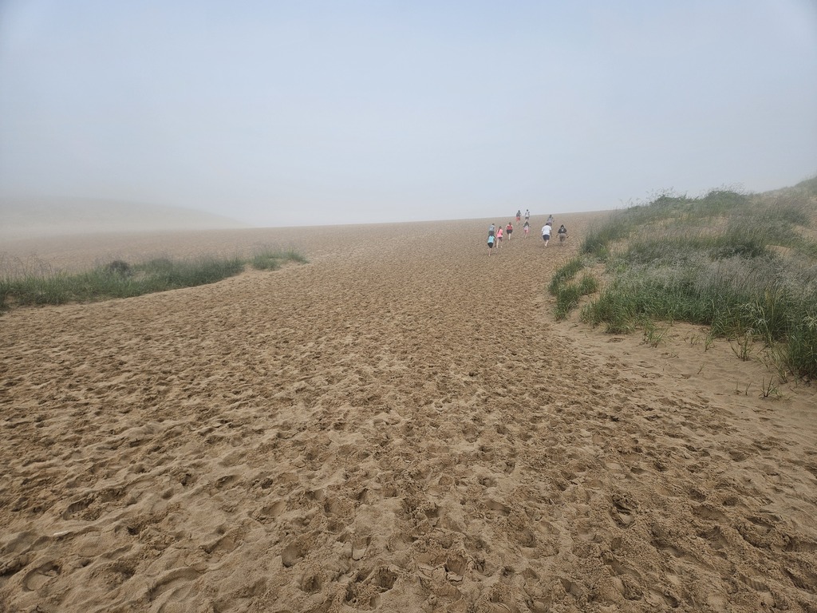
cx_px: 408
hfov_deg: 73.9
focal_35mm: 23
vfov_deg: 58.9
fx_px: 543
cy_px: 306
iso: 25
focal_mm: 5.4
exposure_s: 1/981
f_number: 1.8
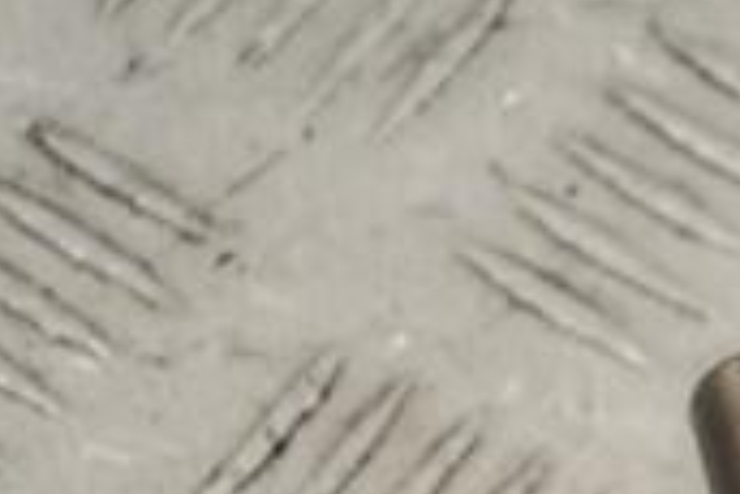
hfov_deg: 7.1
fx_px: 5920
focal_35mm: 288
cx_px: 1041
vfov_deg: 4.8
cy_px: 700
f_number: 5.6
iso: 110
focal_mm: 55
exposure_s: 1/30
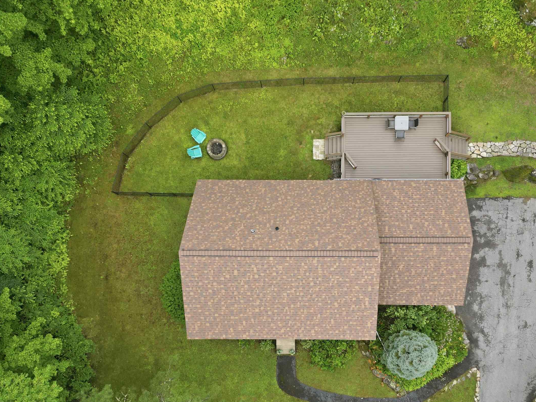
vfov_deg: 40.1
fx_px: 542
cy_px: 271
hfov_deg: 52.5
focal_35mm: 35
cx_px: 303
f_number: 1.7
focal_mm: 6.7
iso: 100
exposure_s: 1/725
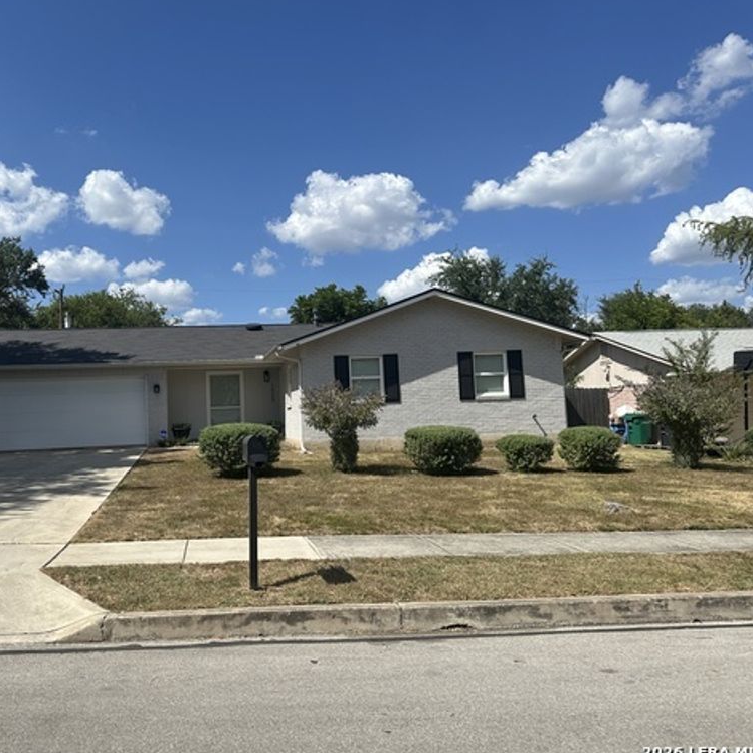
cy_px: 375
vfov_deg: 55.6
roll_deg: +2.0
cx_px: 255
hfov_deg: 54.6
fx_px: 714
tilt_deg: +4.0
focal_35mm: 29
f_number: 1.78
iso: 80
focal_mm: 6.86
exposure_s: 1/6623
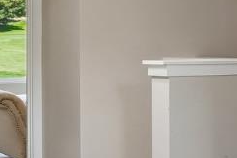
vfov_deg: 15.7
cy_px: 55
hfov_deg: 13.0
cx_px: 641
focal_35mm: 87
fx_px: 573
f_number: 8
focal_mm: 14
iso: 640
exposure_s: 1/40
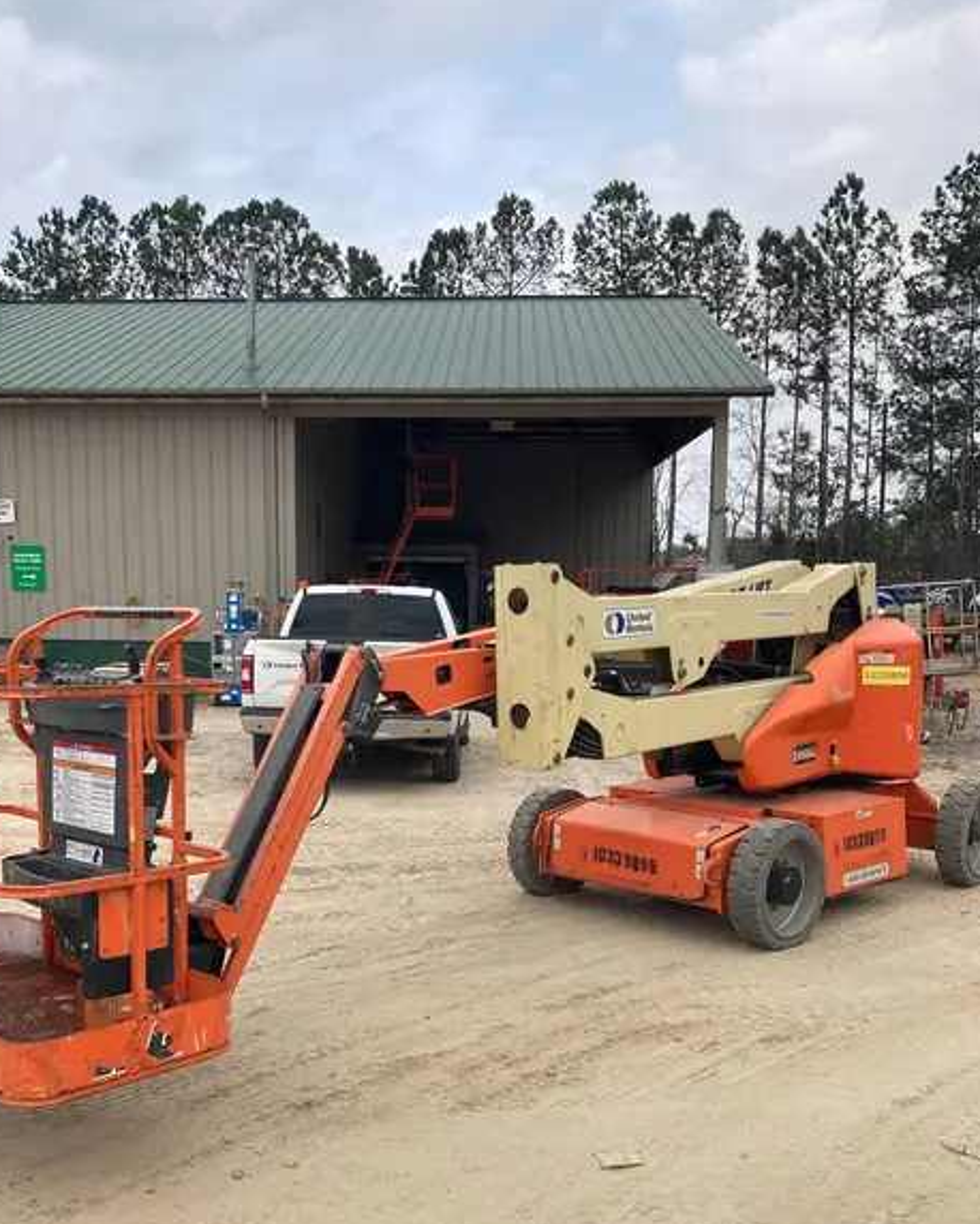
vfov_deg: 50.9
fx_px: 1268
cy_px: 774
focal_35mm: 35
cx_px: 419
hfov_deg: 42.1
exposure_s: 1/1143
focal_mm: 3.99
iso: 20
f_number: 1.8
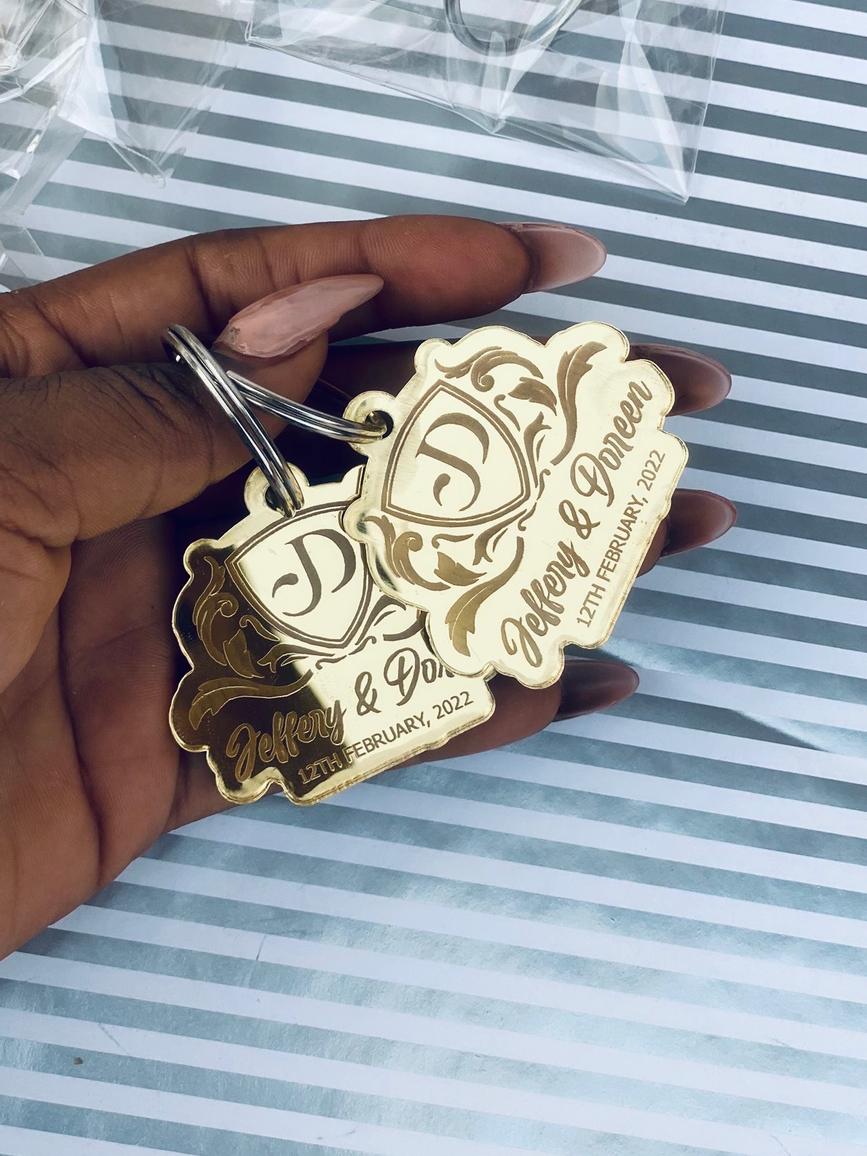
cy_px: 455
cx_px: 389
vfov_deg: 29.3
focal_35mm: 66
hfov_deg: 22.2
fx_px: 2204
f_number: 2
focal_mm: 6
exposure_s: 1/761
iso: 20
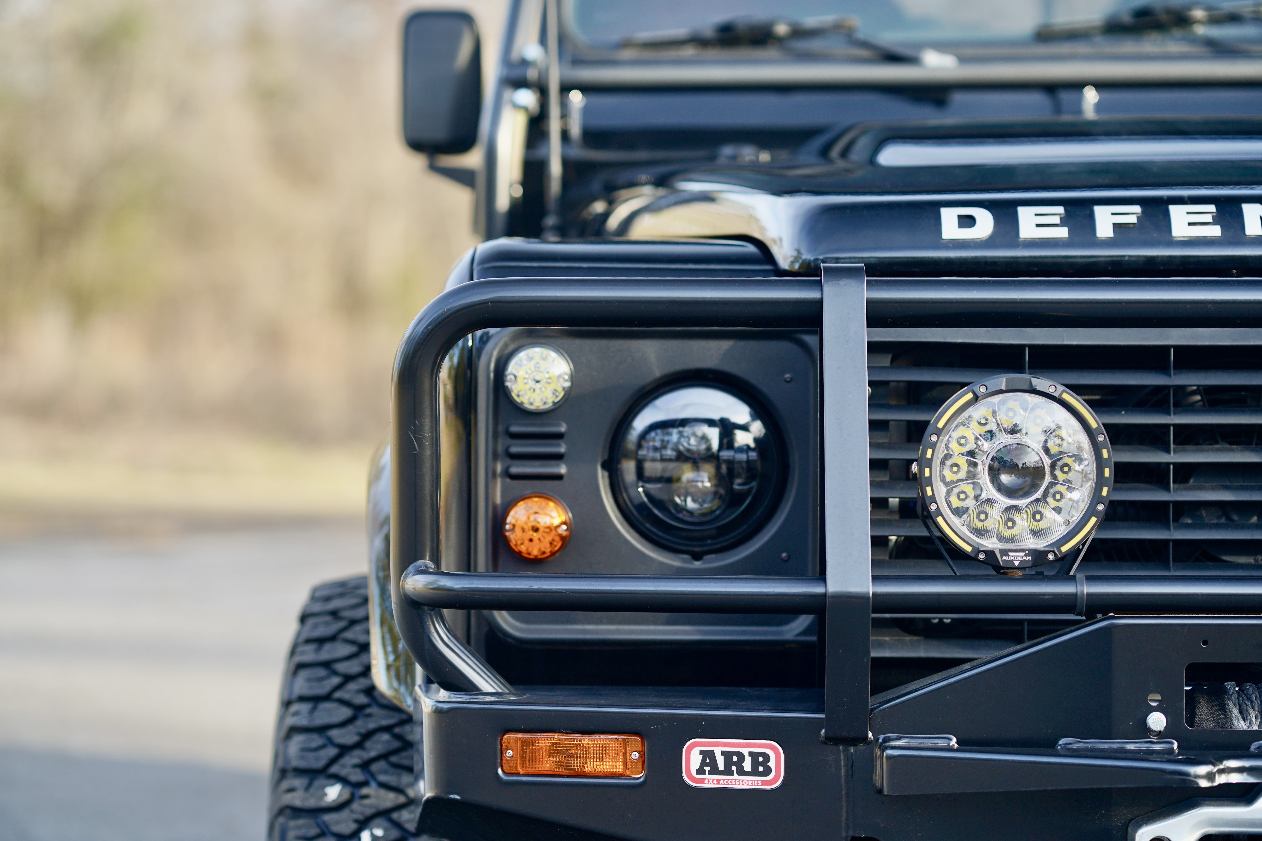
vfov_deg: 16.1
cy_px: 420
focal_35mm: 85
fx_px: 2979
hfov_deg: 23.9
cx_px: 631
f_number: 2
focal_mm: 85
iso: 160
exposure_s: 1/400
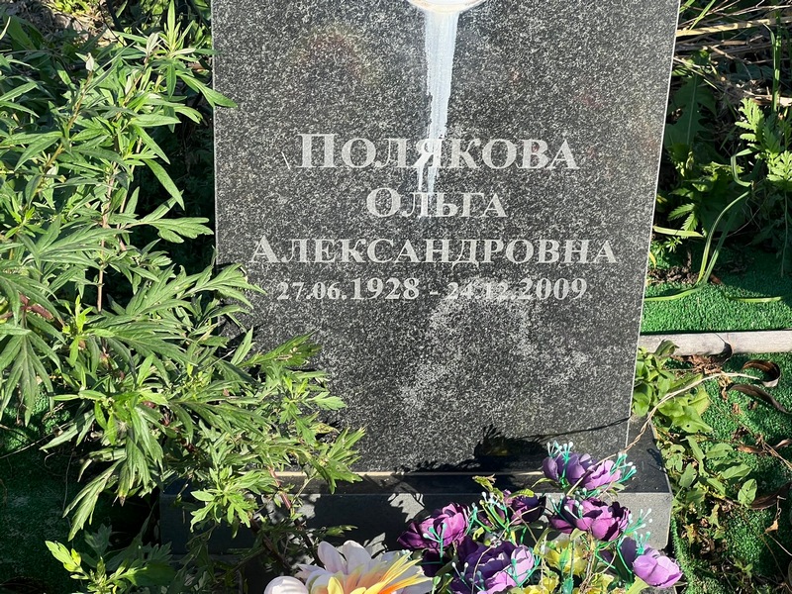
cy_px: 297
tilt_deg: -32.1
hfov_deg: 25.3
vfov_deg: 19.1
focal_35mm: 77
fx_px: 1762
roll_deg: +1.9
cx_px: 396
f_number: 2.8
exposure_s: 1/264
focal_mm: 9
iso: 32
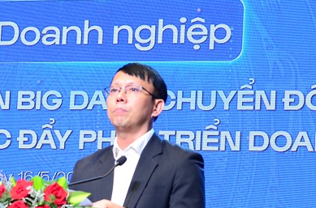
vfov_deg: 6.9
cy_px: 156
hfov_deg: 10.5
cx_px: 96
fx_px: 1722
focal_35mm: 197
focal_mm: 85
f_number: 8
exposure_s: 1/60
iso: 2500
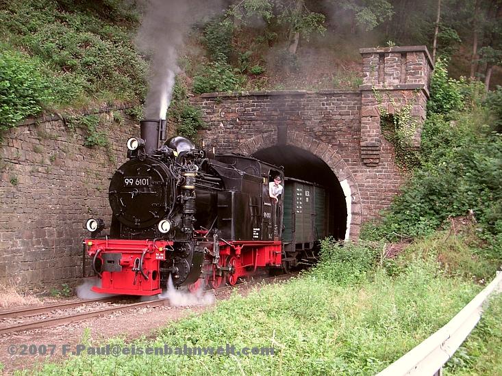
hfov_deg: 42.9
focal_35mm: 44
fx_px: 638
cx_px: 251
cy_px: 188
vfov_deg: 32.9
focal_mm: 7.3
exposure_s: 1/45
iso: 64
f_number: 3.5
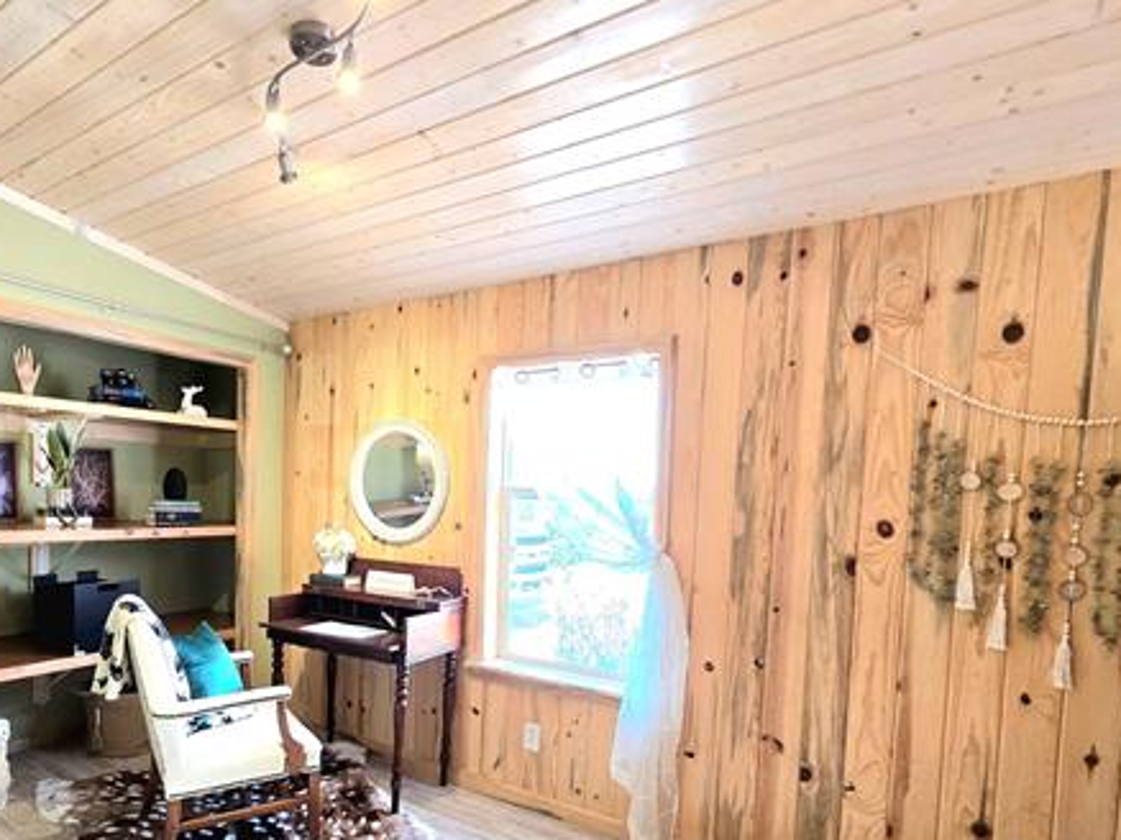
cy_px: 531
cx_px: 415
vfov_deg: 67.4
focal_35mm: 19
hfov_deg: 82.9
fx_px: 615
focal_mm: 2.2
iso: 200
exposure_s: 1/120
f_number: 1.9
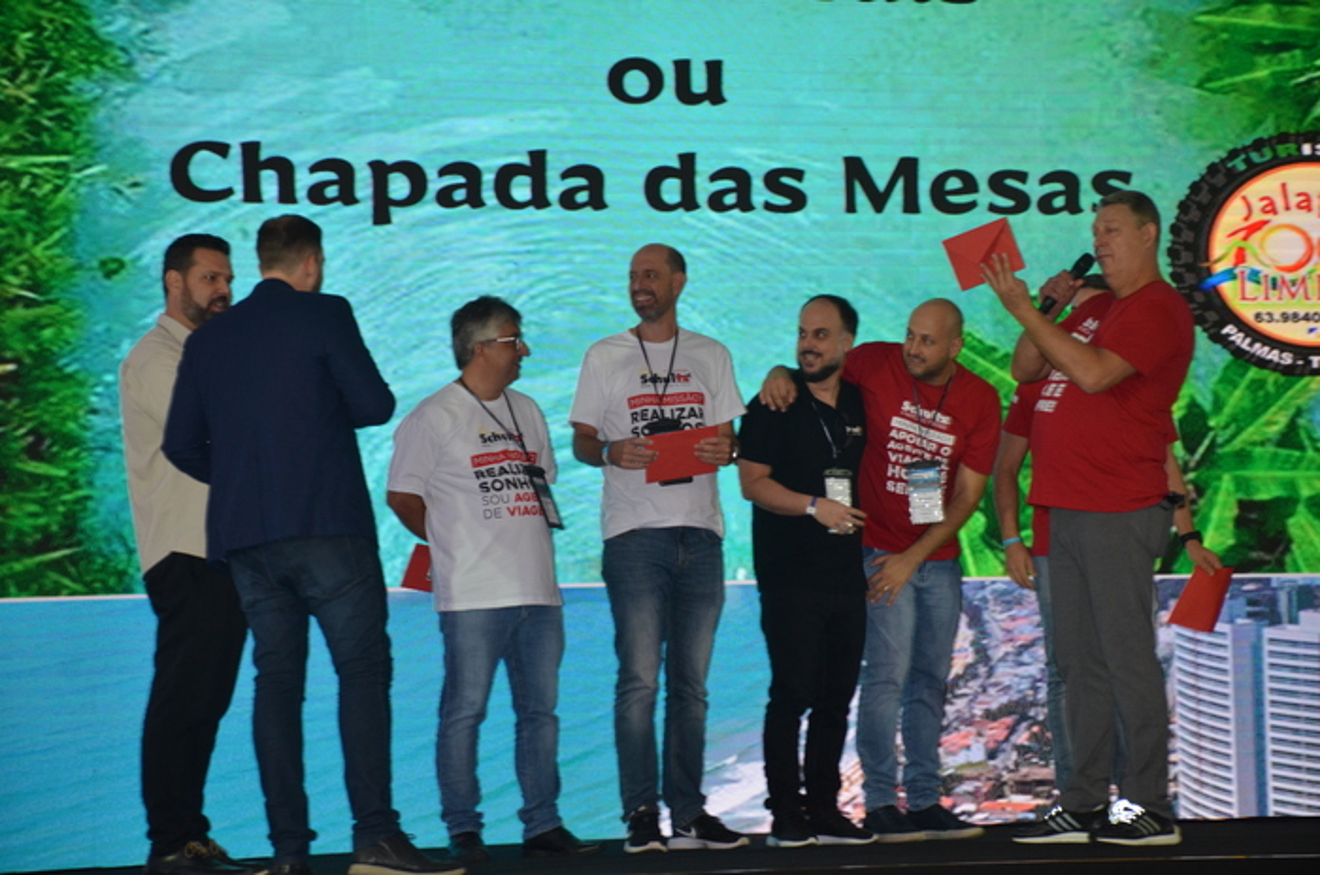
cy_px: 438
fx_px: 4117
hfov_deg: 18.2
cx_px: 660
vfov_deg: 12.1
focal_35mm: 112
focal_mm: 75
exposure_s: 1/60
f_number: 5
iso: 800
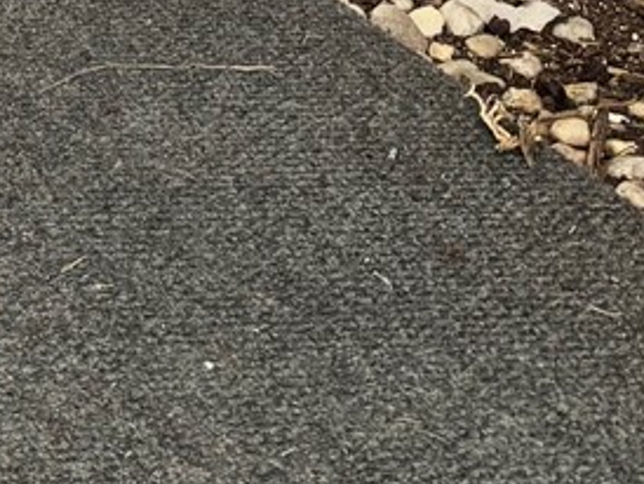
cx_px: -289
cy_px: -679
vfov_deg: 9.4
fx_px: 2607
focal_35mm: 140
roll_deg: -0.4
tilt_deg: -11.9
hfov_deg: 13.4
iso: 200
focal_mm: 6.76
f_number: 1.78
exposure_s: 1/121
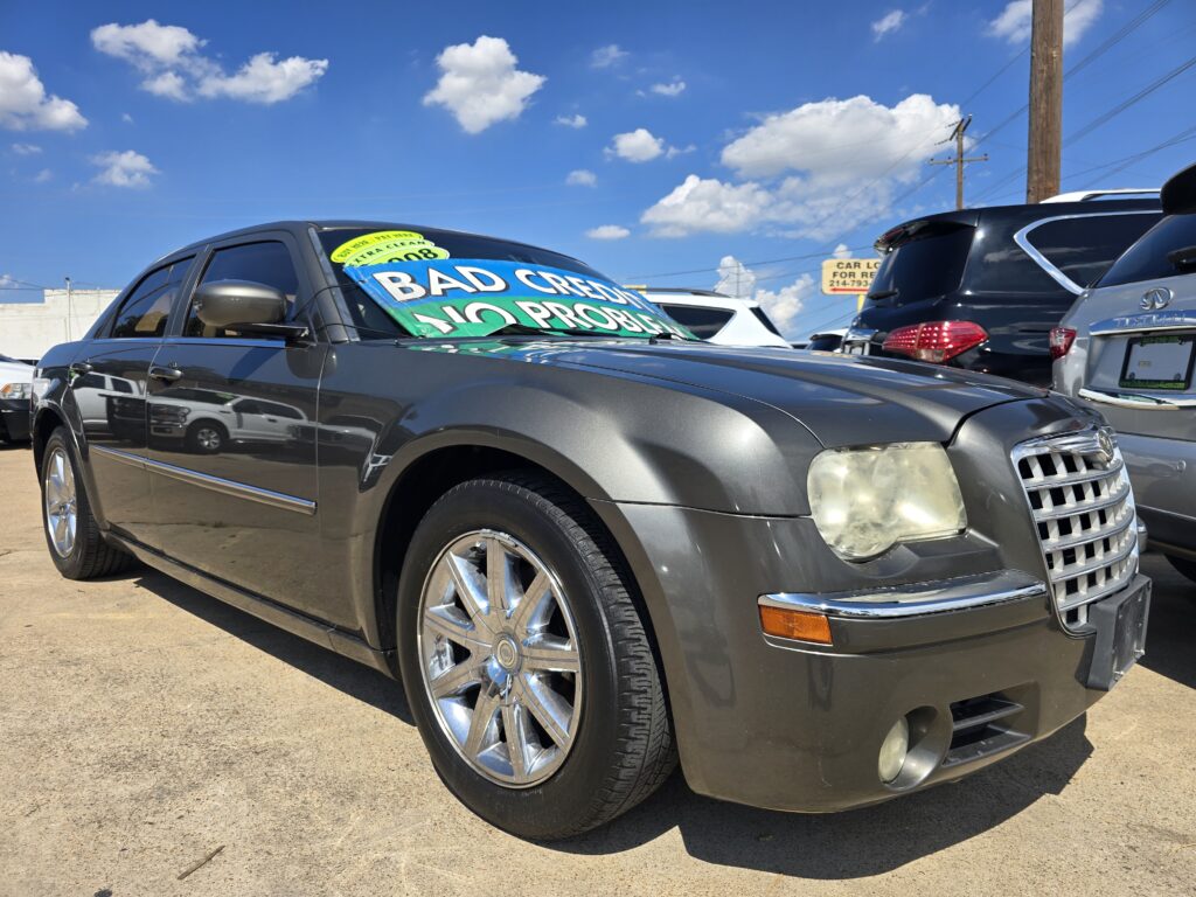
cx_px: 598
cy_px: 448
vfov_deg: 58.9
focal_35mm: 23
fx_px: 795
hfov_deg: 73.9
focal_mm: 6.3
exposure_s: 1/944
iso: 12
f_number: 1.7
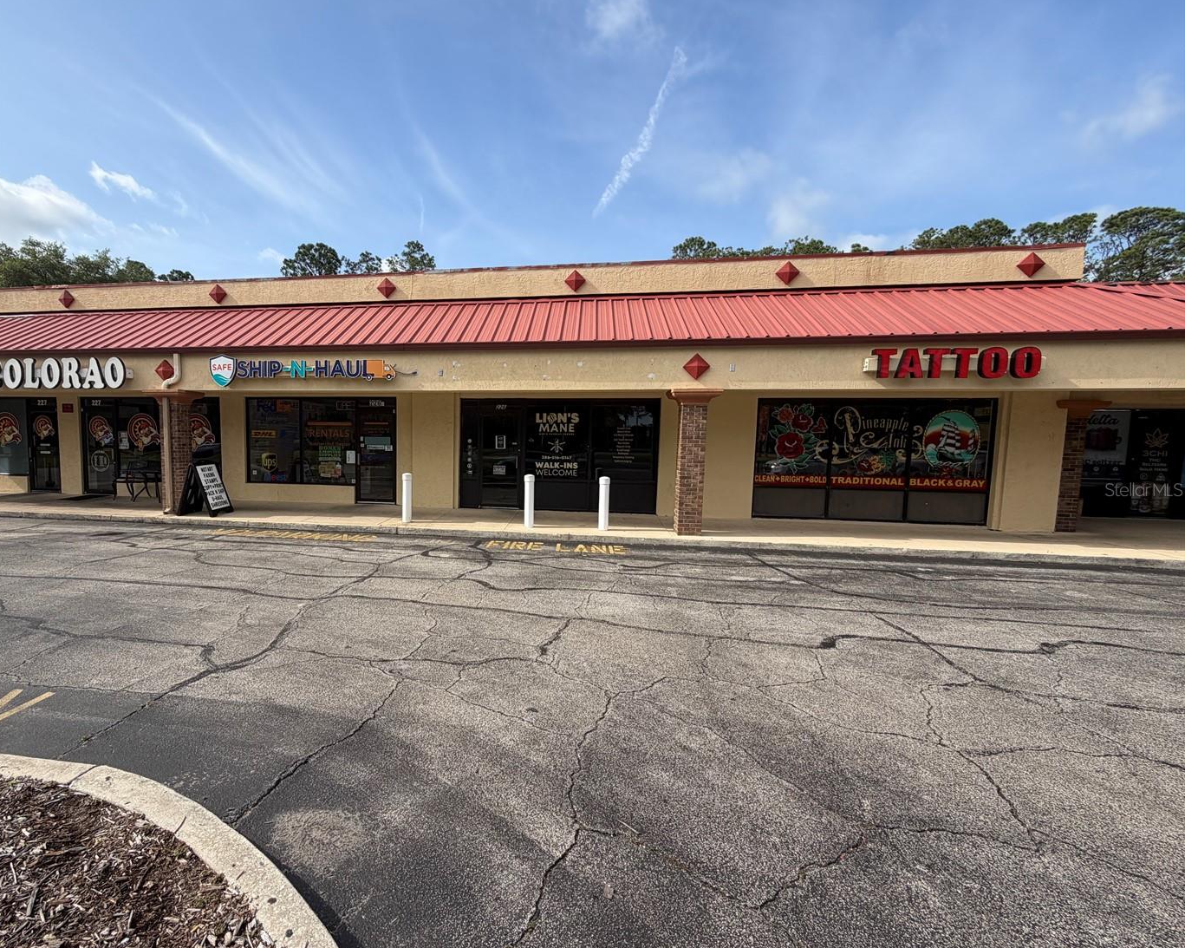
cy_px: 489
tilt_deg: -6.8
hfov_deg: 92.3
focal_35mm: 16
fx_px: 561
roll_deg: -0.2
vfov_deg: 80.3
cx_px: 493
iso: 25
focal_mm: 2.22
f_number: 2.2
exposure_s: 1/770
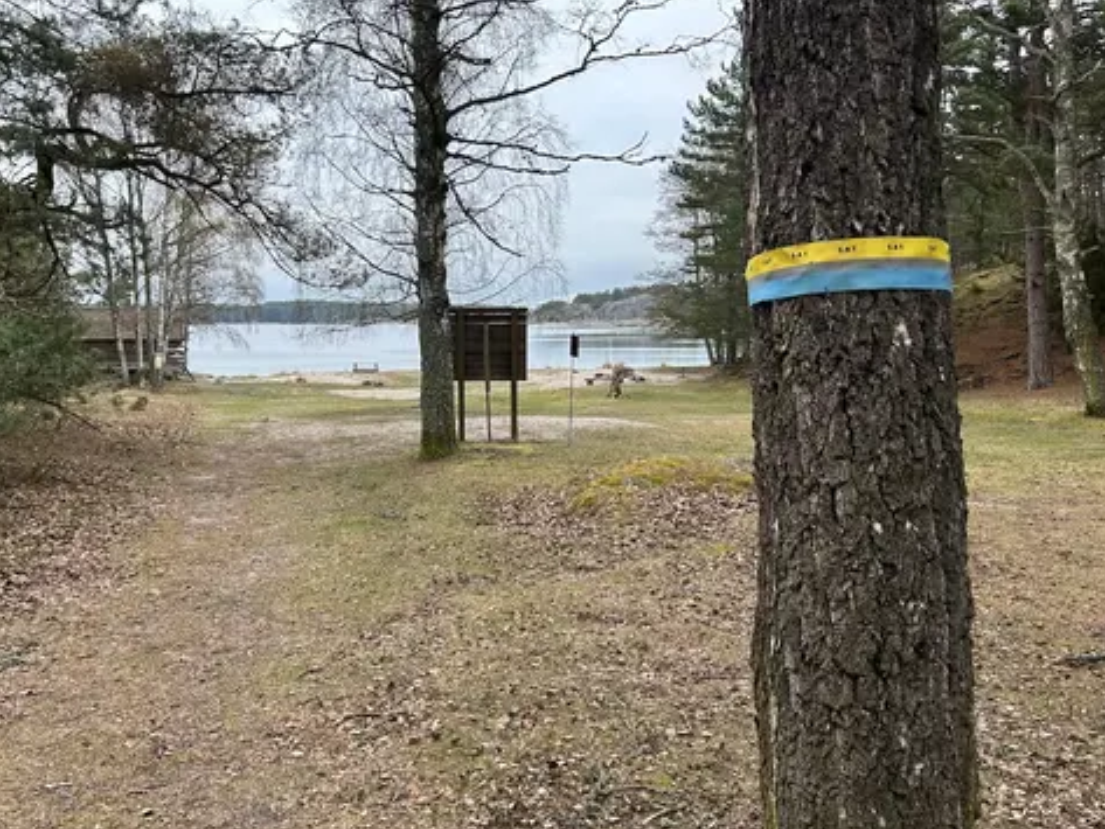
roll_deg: +2.6
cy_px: 413
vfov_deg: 43.0
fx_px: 1054
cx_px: 484
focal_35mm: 33
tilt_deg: -4.8
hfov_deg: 55.2
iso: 50
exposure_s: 1/1344
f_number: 1.5
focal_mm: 5.7
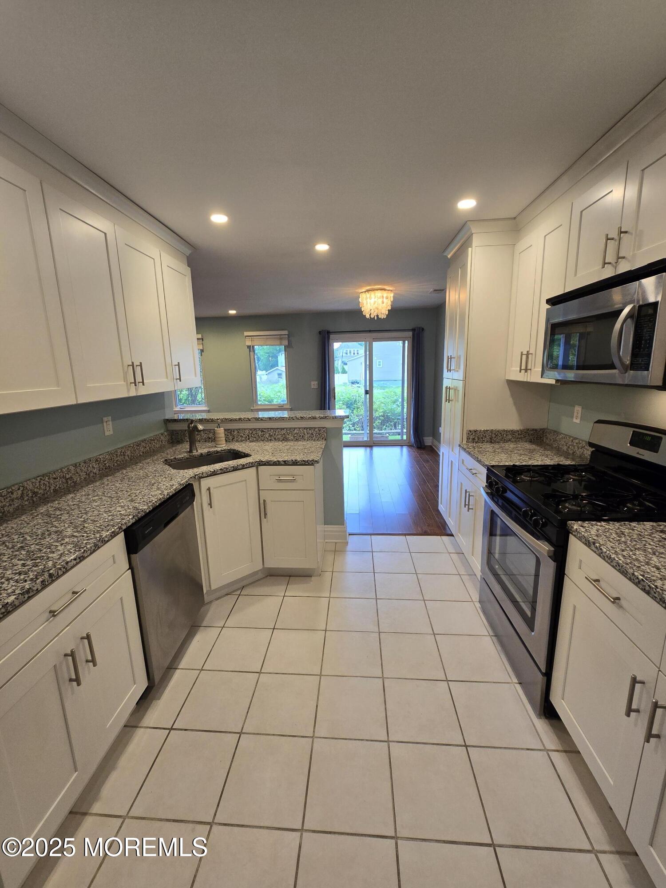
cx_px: 333
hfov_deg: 89.9
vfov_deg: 106.2
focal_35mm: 13
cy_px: 444
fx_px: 333
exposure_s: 1/60
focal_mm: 2.2
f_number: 2.2
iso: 80
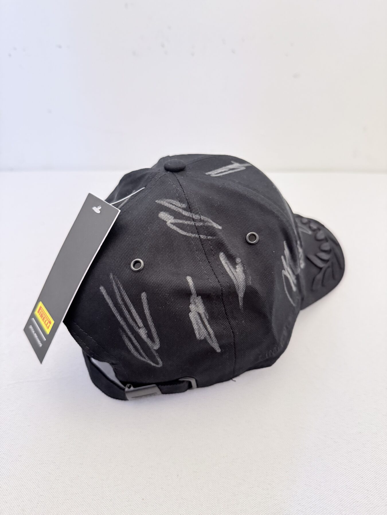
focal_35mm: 24
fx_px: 358
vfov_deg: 71.6
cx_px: 194
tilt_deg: -34.0
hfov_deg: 56.8
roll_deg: +1.6
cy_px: 258
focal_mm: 6.76
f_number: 1.78
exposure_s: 1/50
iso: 800
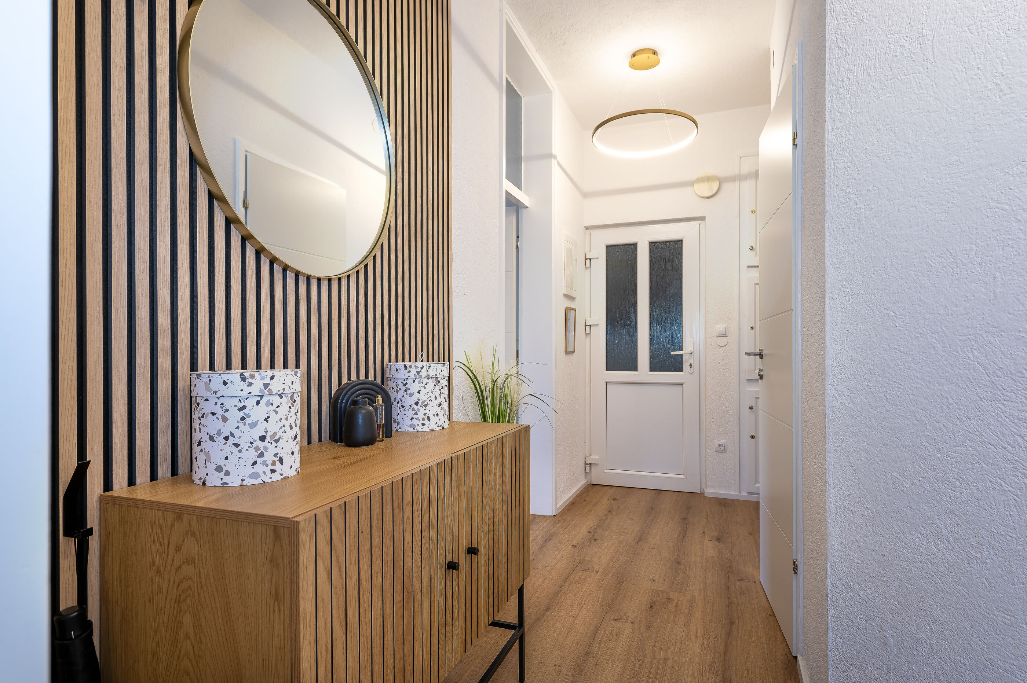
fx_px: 542
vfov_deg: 64.5
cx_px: 514
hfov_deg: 86.9
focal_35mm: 19
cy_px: 342
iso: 100
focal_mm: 19
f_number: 7.1
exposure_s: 1/10
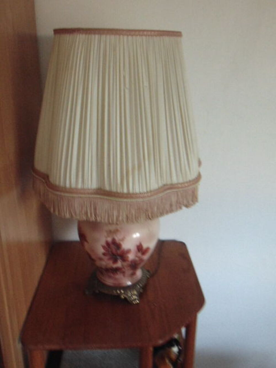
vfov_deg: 55.3
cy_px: 184
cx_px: 138
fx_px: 351
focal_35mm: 33
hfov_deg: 43.0
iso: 400
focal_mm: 5.8
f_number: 3.2
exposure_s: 1/13
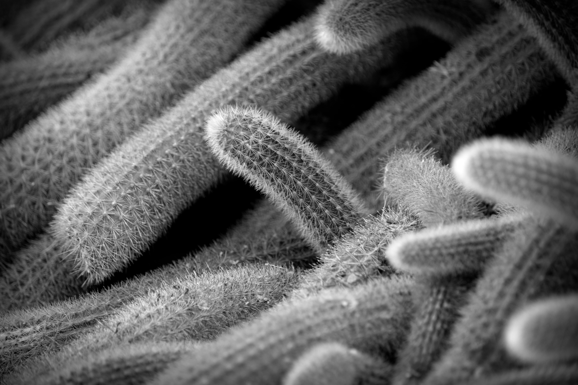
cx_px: 289
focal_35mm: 278
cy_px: 192
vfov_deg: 5.0
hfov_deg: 7.4
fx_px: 4455
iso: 400
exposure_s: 1/125
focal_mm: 185
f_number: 5.6
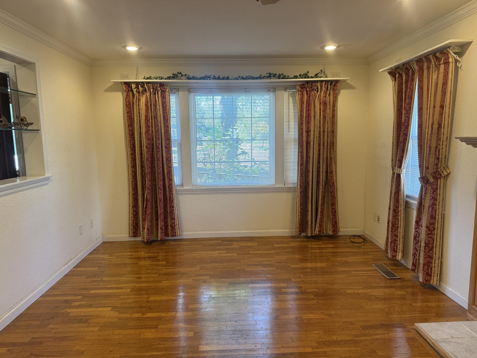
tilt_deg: -8.0
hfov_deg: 71.6
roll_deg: +0.7
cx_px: 238
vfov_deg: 56.8
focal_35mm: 24
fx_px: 331
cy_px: 179
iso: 160
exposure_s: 1/120
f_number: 1.78
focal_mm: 6.76
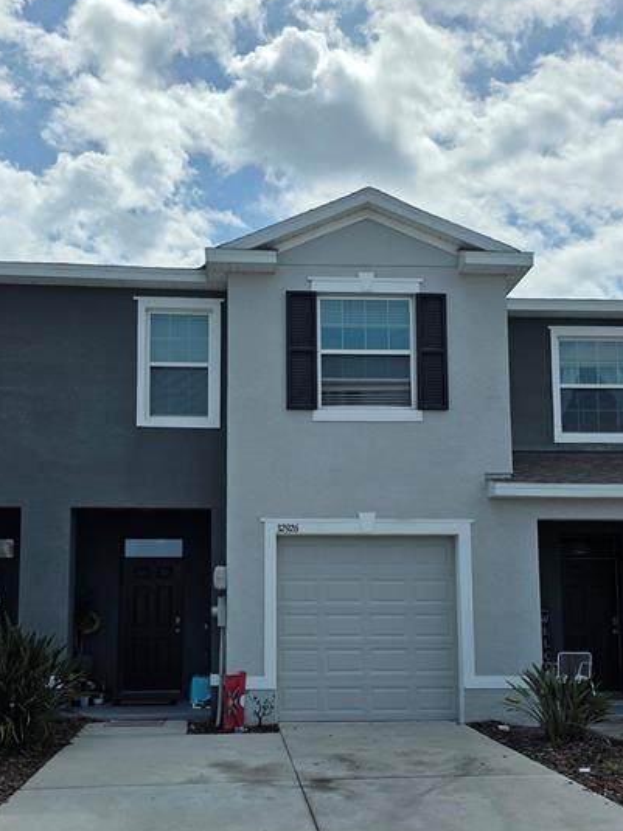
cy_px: 523
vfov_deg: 54.7
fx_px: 792
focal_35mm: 33
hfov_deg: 42.8
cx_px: 267
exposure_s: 1/7944
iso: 40
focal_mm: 6.3
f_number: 1.7
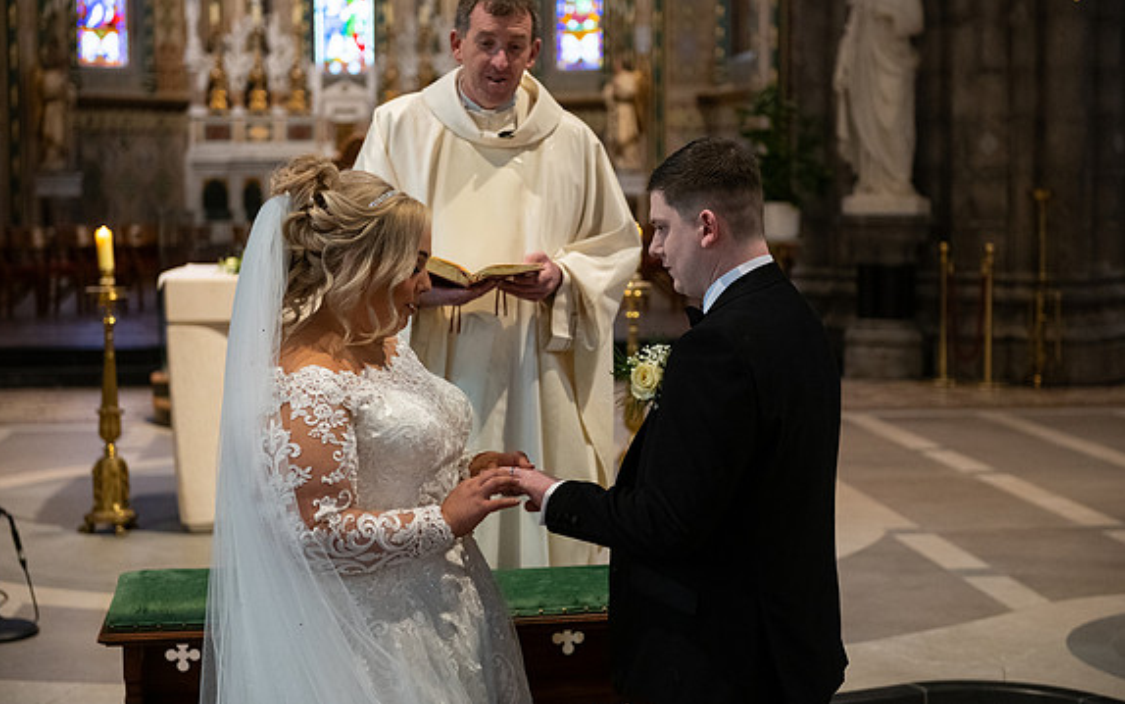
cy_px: 328
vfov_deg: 19.2
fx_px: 2085
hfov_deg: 30.2
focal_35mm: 68
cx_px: 559
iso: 1250
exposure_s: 1/160
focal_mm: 66
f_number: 3.5
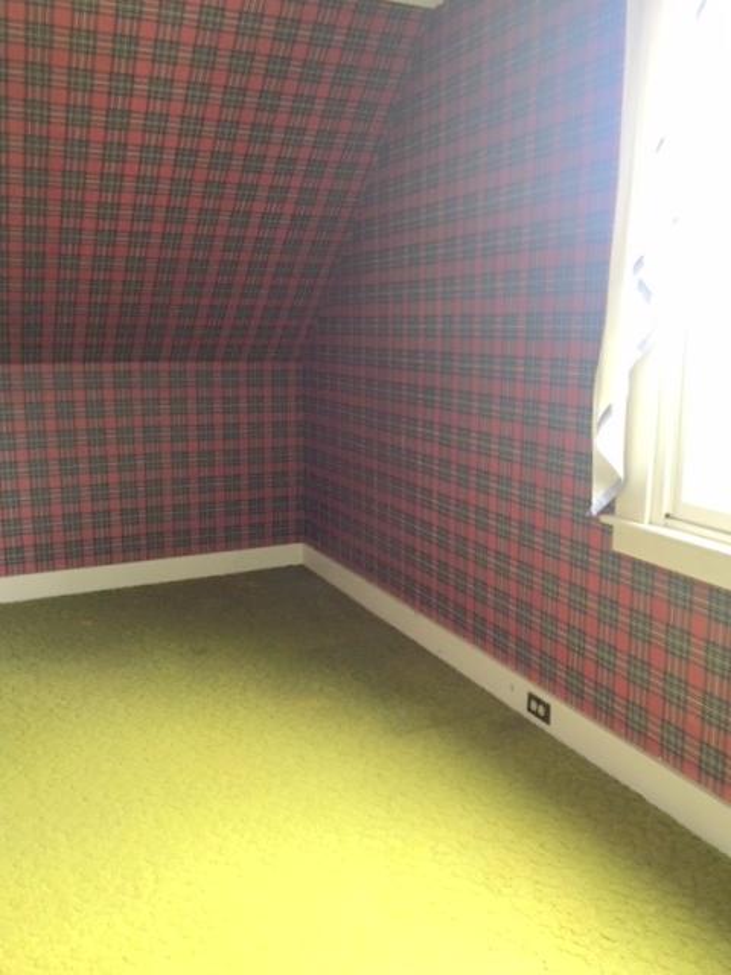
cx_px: 366
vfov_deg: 61.7
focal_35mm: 29
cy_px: 488
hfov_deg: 48.2
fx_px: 817
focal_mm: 4.15
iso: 125
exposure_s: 1/30
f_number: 2.2
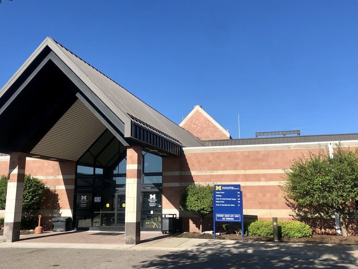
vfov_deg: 40.7
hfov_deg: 52.6
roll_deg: -0.1
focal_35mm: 35
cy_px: 124
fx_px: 362
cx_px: 177
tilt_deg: +10.8
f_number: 1.8
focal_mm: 4
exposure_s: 1/1779
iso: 20
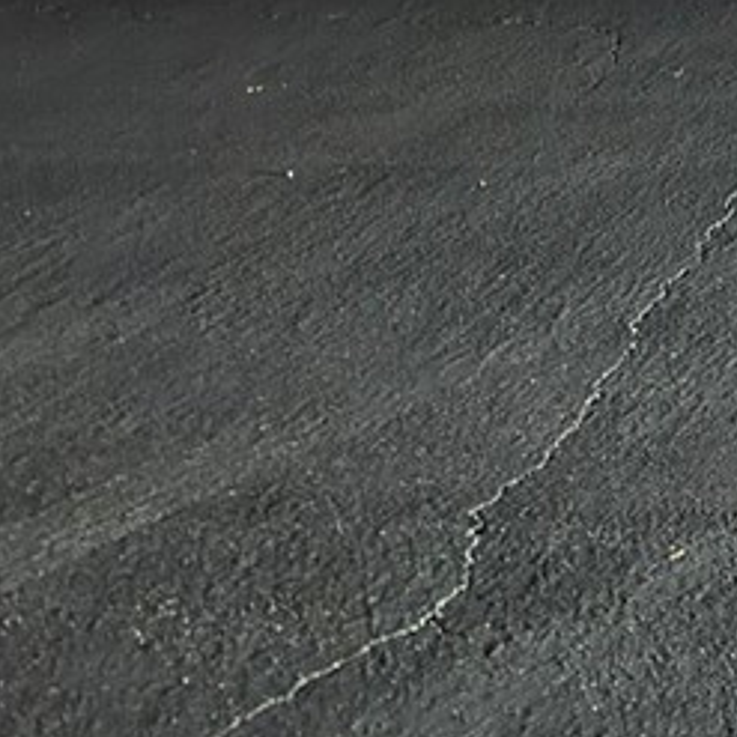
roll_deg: +0.4
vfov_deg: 17.9
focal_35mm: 88
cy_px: -322
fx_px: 2120
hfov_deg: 15.8
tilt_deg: -6.1
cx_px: 1447
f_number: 1.78
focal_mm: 6.76
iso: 1250
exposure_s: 1/9
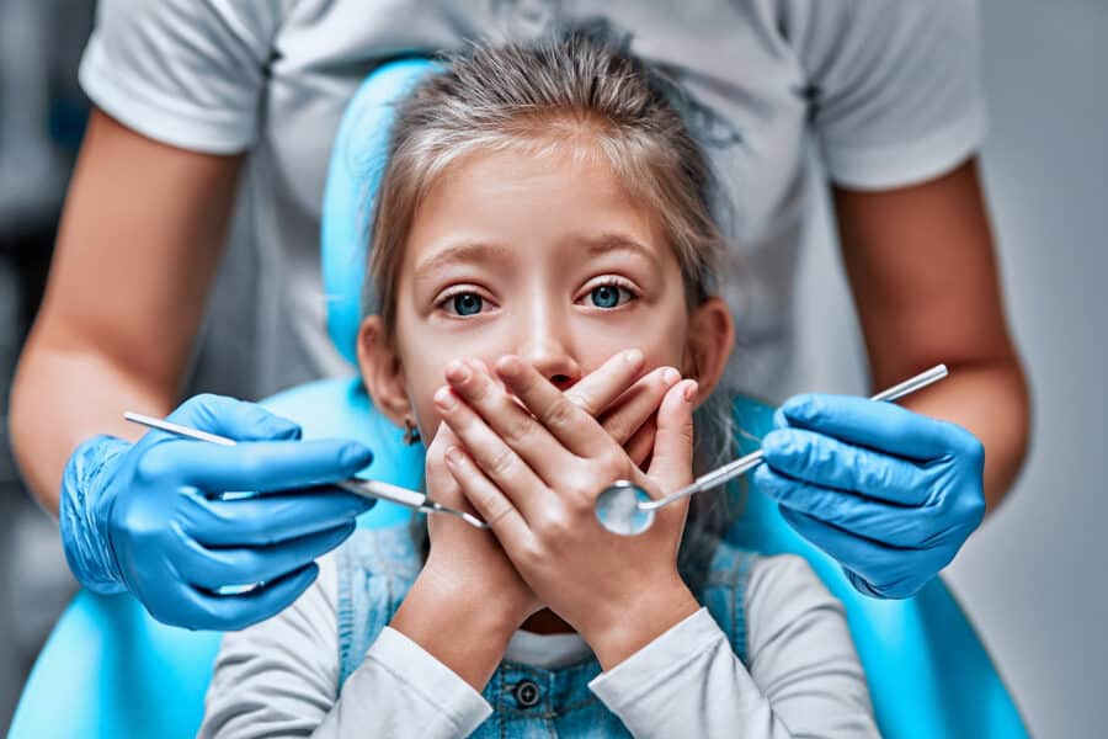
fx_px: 2616
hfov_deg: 23.9
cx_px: 554
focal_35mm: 85
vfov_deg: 16.1
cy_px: 370
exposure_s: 1/320
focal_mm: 85
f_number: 2
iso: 500
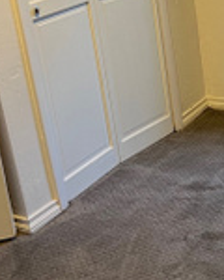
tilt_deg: -23.9
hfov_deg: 17.7
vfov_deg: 23.5
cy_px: 123
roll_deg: +2.7
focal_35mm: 81
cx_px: 295
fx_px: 671
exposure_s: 1/60
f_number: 1.5
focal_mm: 5.7
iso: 125
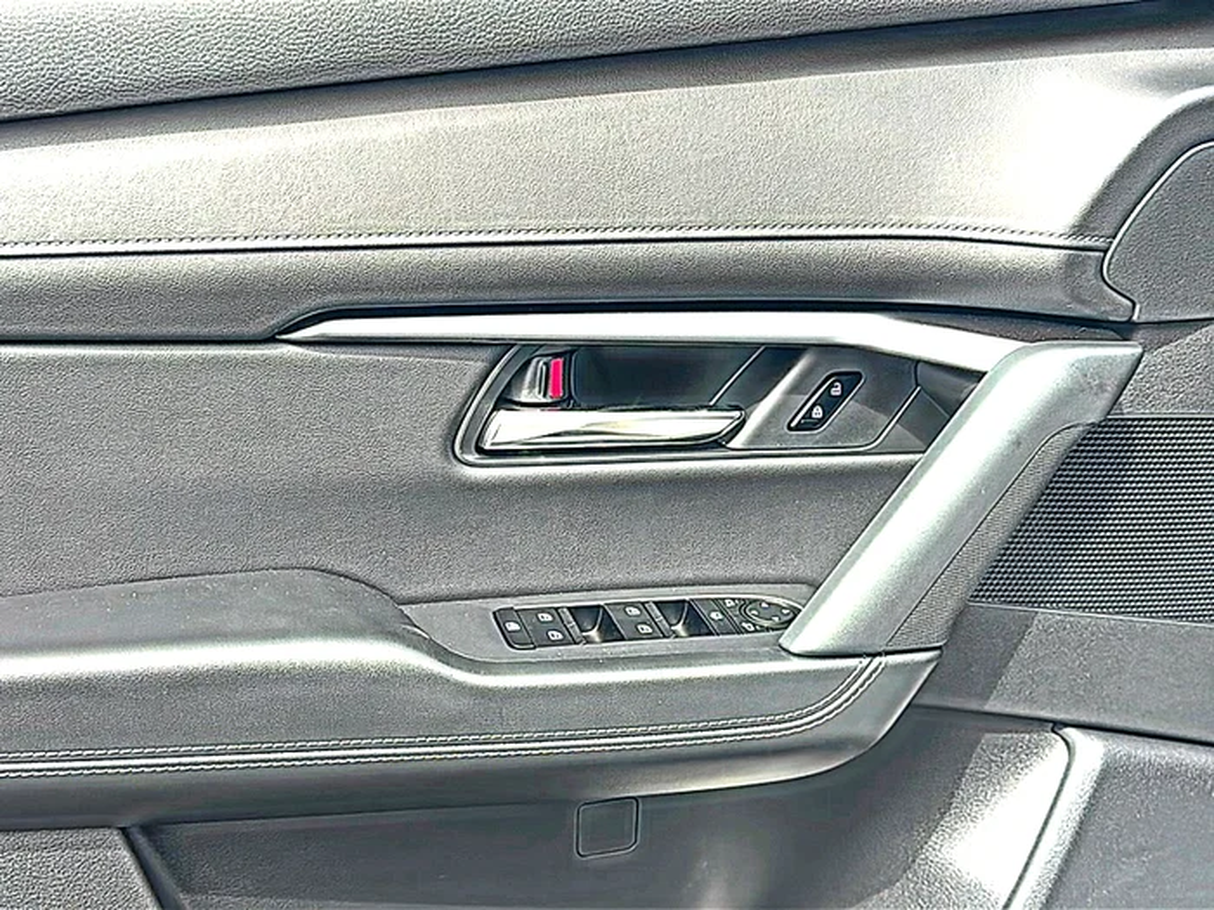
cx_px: 607
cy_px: 455
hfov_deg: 45.8
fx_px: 1438
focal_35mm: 41
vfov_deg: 35.1
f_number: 1.78
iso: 80
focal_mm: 6.86
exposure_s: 1/691
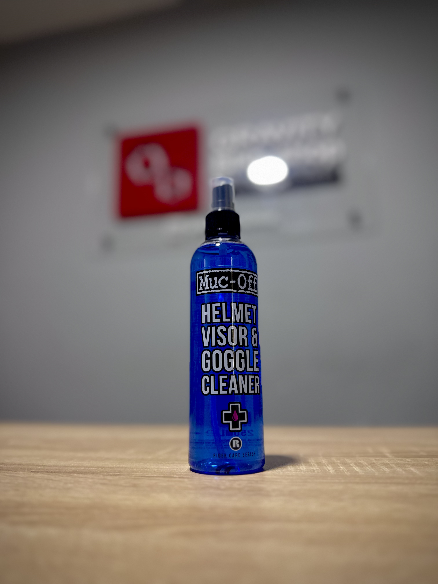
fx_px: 405
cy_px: 292
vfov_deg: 71.6
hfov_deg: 56.8
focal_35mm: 24
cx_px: 219
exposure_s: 1/60
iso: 320
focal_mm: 6.76
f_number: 1.78
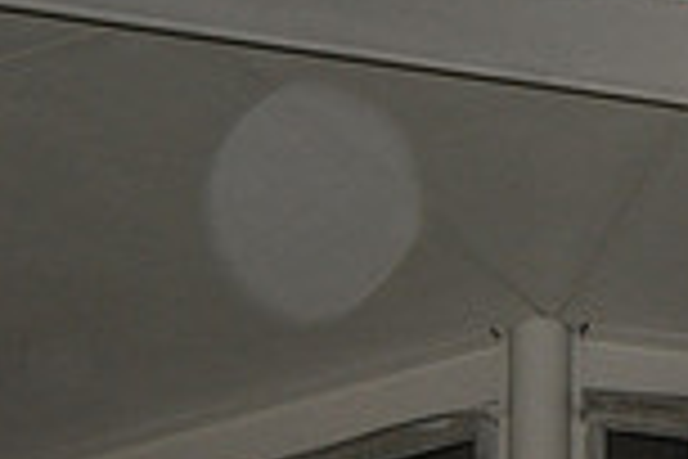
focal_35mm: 227
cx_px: 1228
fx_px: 4338
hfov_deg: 8.7
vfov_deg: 6.0
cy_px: 119
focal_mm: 40
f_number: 4.5
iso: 800
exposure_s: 1/60
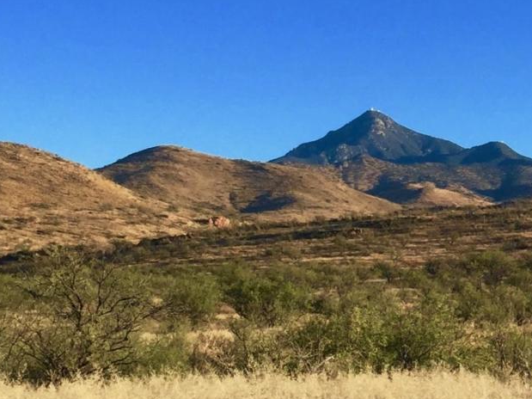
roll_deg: -1.5
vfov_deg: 14.8
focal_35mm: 100
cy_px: 203
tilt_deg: +4.7
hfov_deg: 18.8
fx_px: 1537
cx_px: 609
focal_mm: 4.15
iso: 32
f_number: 2.2
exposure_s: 1/898
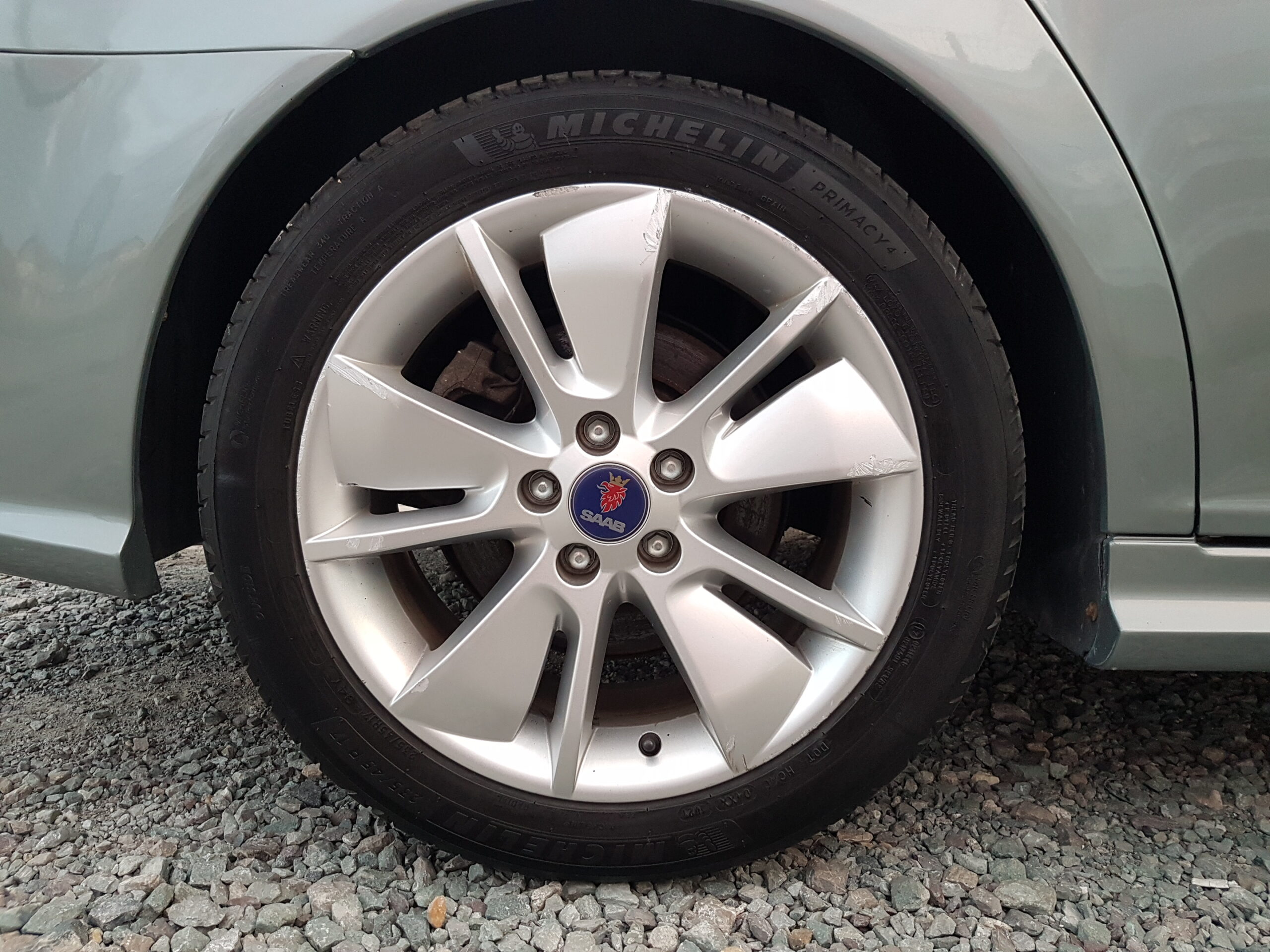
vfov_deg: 53.1
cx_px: 635
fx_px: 954
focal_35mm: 26
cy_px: 476
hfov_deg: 67.3
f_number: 1.7
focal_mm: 4.2
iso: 125
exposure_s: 1/50
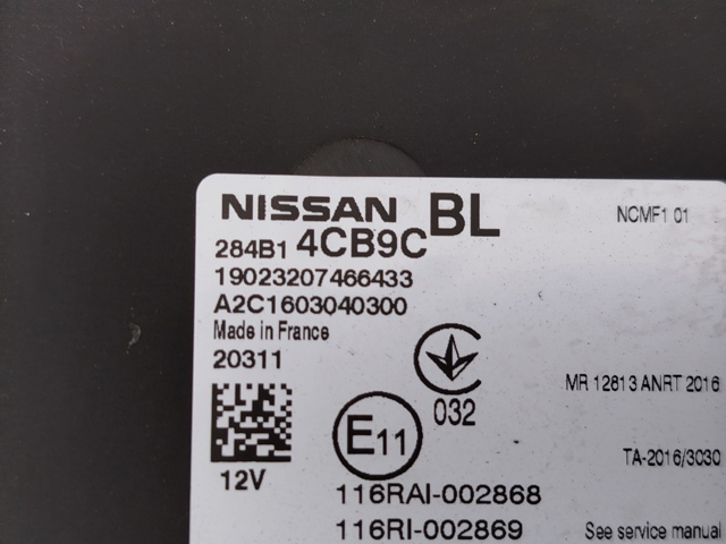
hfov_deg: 39.7
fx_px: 1007
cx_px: 363
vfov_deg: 30.3
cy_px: 272
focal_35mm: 48
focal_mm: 5.31
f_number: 1.7
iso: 50
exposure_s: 1/160
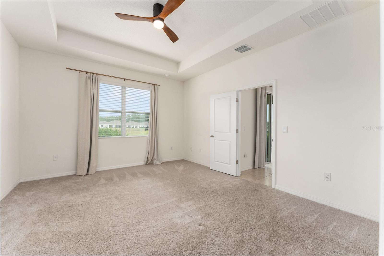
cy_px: 128
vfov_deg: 81.2
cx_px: 192
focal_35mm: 14
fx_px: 149
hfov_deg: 104.3
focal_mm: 14
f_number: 7.1
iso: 1000
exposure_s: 1/30
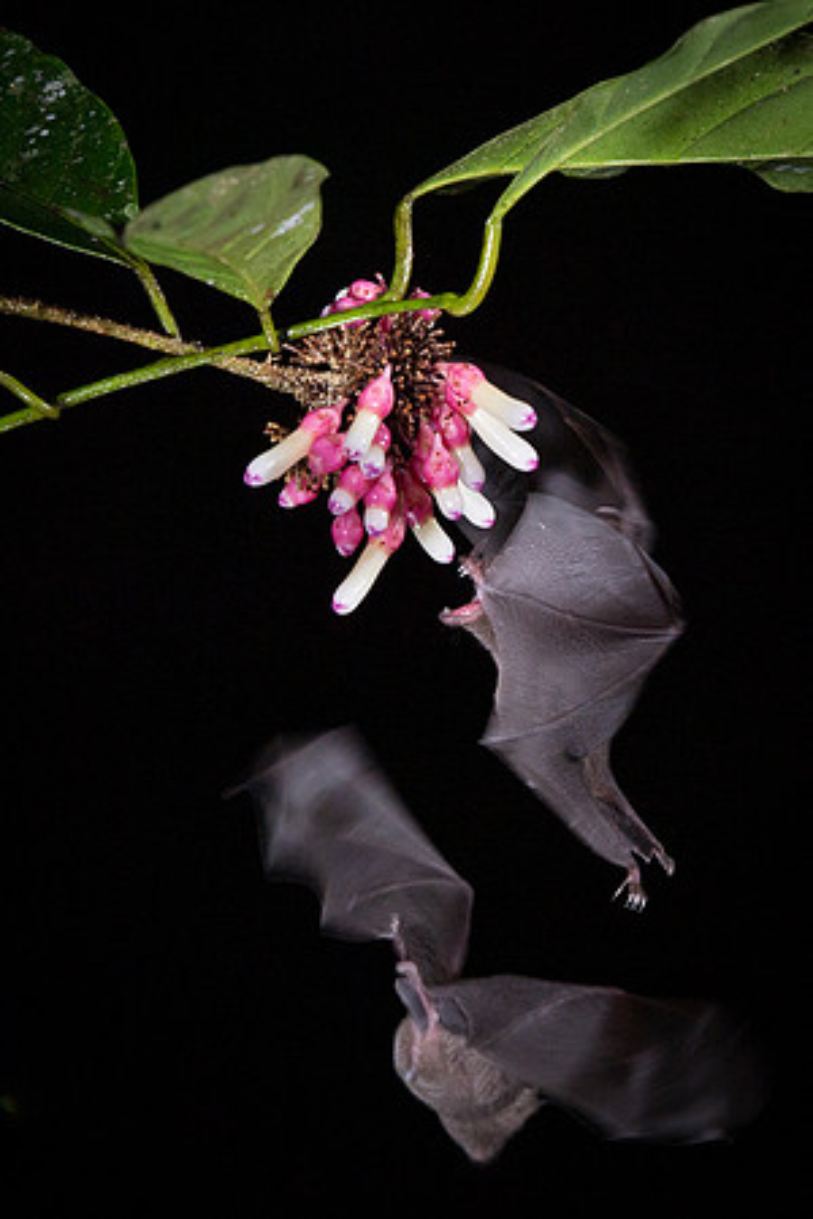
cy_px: 383
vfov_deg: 6.3
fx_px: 11153
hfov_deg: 4.2
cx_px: 562
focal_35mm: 329
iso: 500
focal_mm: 160
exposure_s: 1/250
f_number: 8
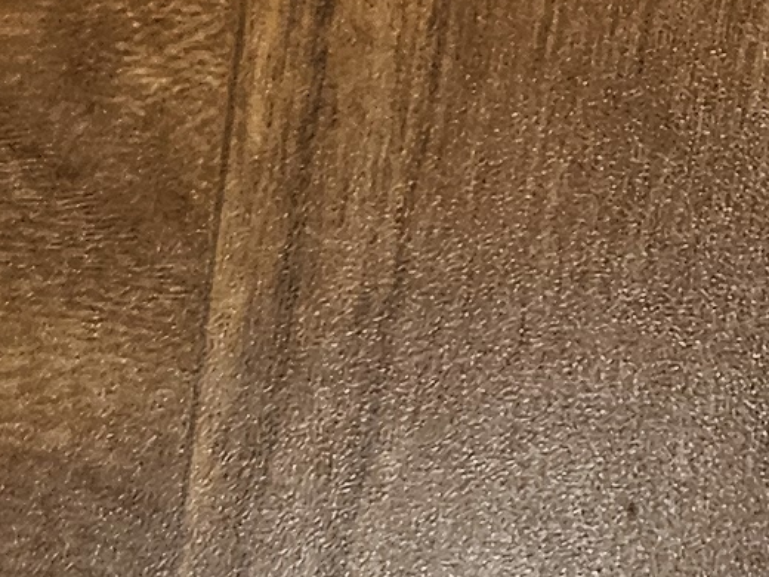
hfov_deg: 8.3
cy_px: -1329
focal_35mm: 177
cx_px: 2709
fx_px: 3932
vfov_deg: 7.2
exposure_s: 1/120
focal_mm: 6.3
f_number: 1.7
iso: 250
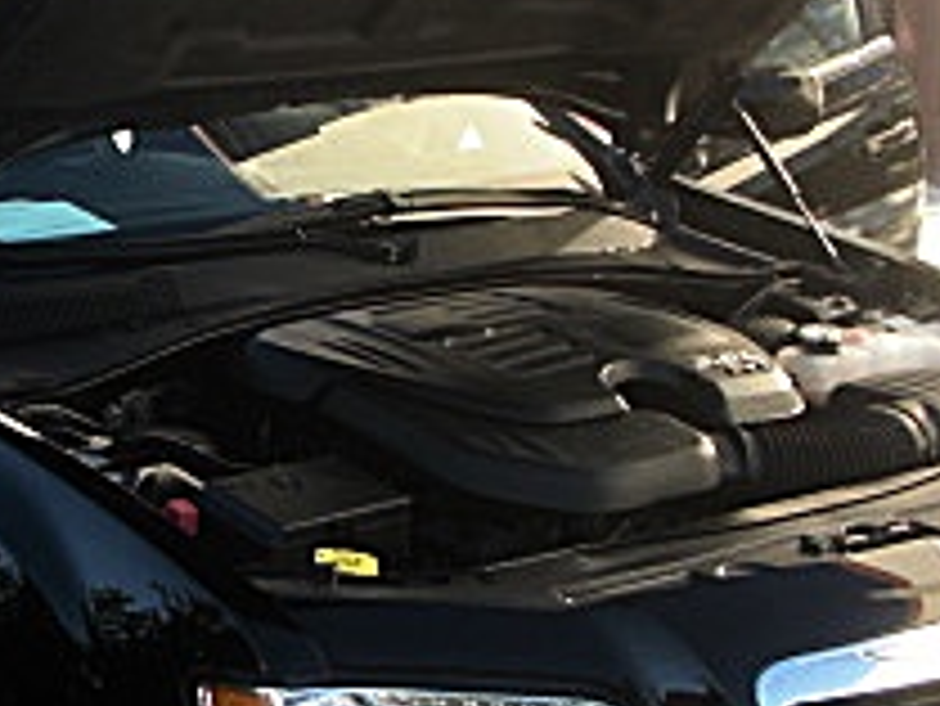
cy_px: 364
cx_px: -54
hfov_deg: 17.4
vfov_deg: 13.5
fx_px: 2989
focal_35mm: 110
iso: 50
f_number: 2.8
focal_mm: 6.3
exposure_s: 1/160
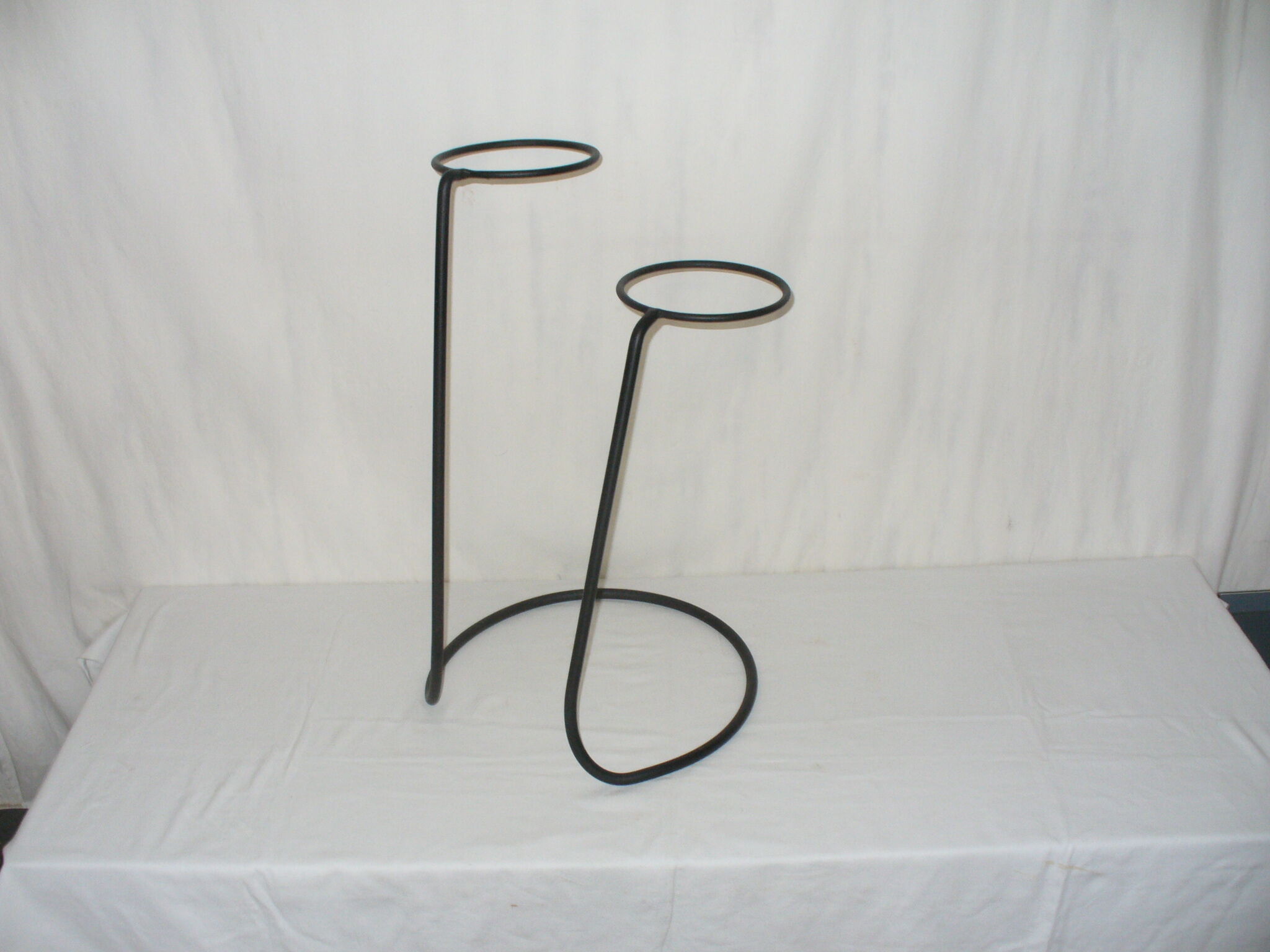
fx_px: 1357
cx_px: 635
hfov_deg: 50.1
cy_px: 476
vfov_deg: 38.7
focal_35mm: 37
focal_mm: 6.1
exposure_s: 1/30
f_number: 2.8
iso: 160
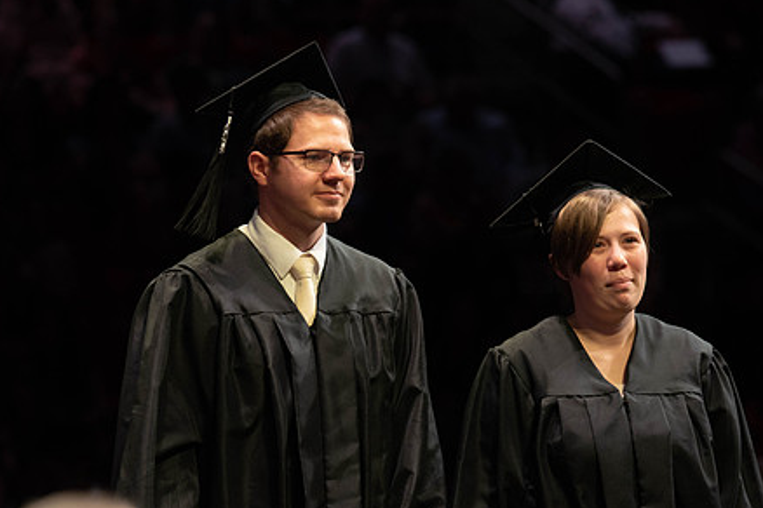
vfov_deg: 5.6
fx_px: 5192
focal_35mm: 245
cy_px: 271
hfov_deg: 8.4
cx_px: 401
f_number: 4.5
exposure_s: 1/320
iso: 1600
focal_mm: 185
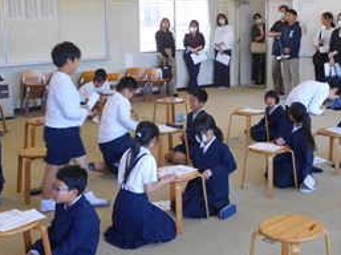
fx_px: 521
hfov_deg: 35.3
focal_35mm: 53
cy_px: 92
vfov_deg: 27.3
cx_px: 260
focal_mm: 5.8
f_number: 3.6
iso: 100
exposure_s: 1/30
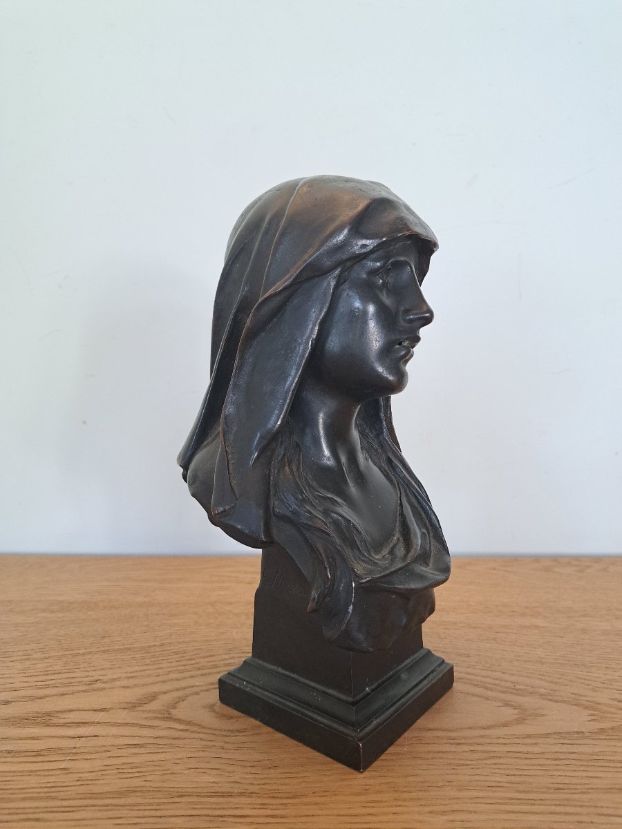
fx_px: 575
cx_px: 311
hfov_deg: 56.8
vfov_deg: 71.6
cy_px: 414
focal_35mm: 24
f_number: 1.8
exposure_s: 1/50
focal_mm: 5.23
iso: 160
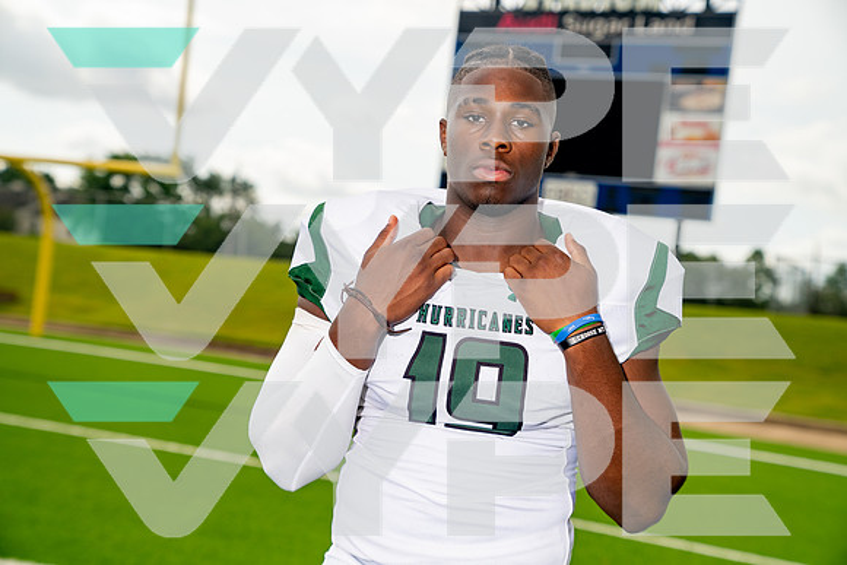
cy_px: 282
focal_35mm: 65
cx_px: 424
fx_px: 1530
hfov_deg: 31.0
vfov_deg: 20.9
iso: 200
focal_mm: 65
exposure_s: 1/250
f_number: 4
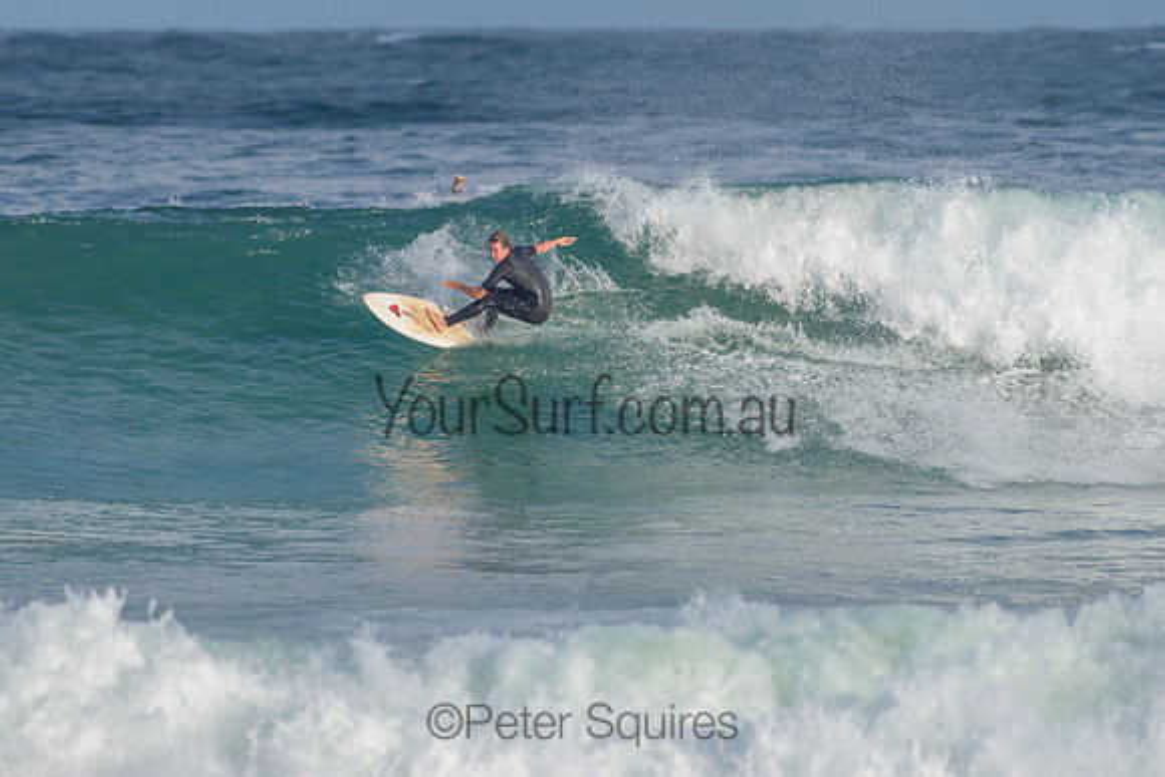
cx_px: 525
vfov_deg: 2.2
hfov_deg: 3.4
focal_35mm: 613
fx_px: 19827
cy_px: 304
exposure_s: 1/2000
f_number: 5.6
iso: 220
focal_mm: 500
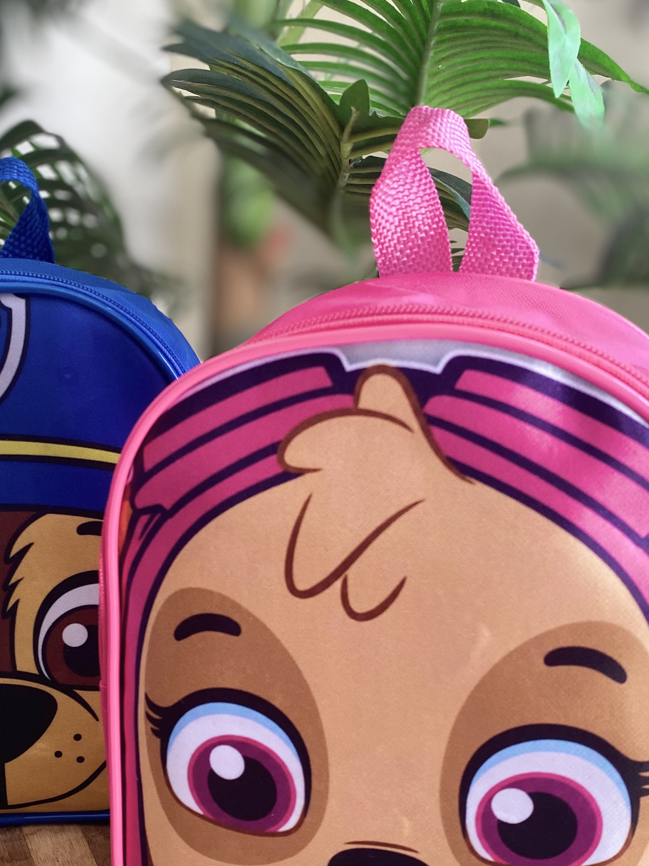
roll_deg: -2.6
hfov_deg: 33.4
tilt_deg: -16.7
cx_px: 245
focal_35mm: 43
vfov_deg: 43.5
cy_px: 550
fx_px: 1075
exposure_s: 1/121
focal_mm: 4.25
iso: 100
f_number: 1.8
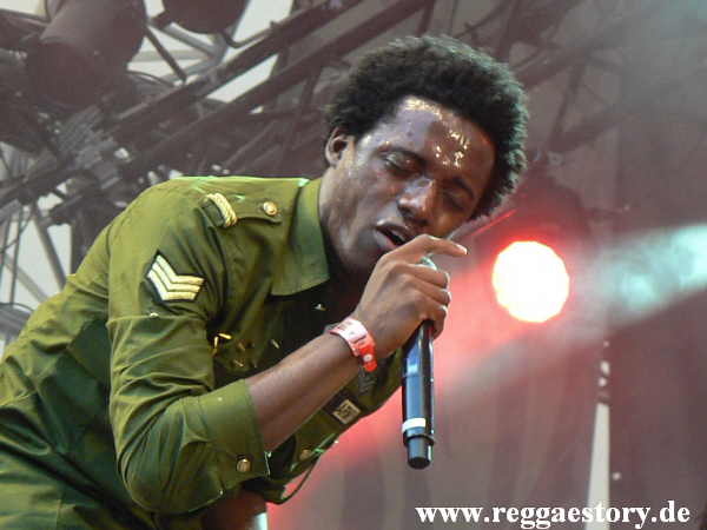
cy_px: 265
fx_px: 2921
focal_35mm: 143
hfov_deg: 13.8
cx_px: 354
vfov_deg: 10.4
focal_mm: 24.6
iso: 200
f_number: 3.2
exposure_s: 1/30
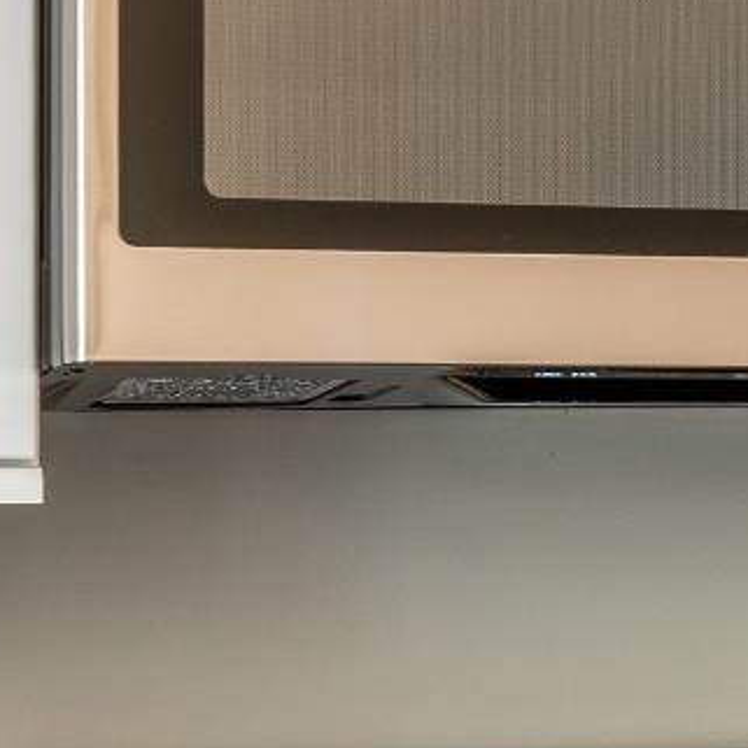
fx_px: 2909
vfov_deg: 14.4
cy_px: 775
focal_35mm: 119
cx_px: 629
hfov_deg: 14.5
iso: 200
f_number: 4
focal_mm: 30
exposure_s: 1/8
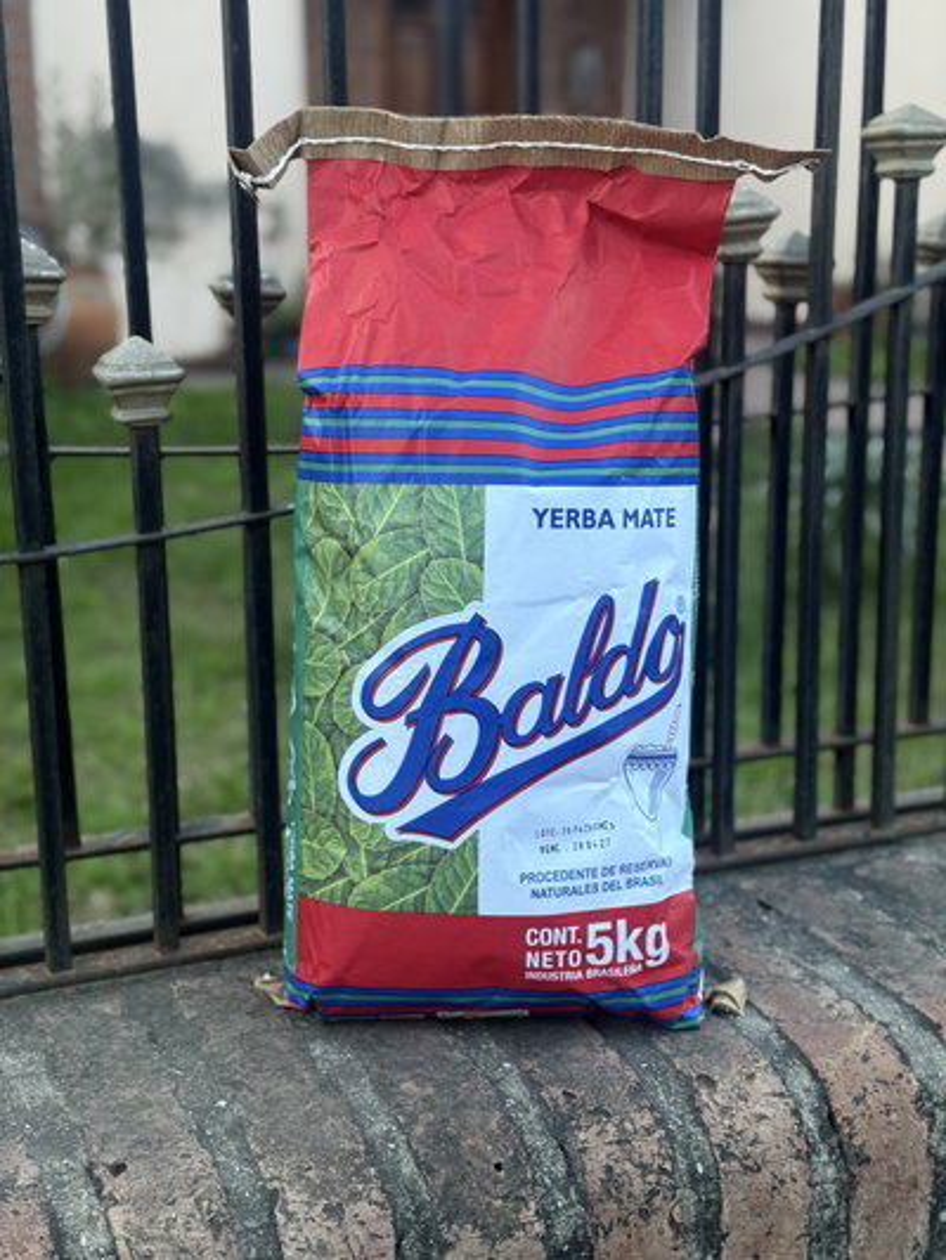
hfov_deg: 30.3
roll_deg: +0.0
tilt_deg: -12.9
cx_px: 473
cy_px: 630
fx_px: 1748
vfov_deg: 39.6
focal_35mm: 48
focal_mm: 6.76
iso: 64
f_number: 1.78
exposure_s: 1/121
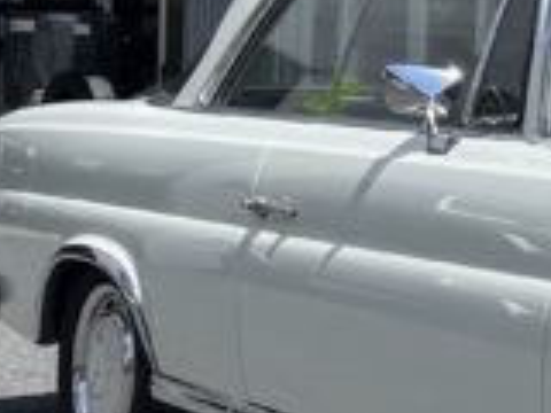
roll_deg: -2.1
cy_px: 46
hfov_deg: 14.4
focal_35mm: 120
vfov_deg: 12.3
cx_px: 999
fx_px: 1910
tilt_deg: +0.9
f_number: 1.6
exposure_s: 1/3876
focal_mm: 5.1
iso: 50
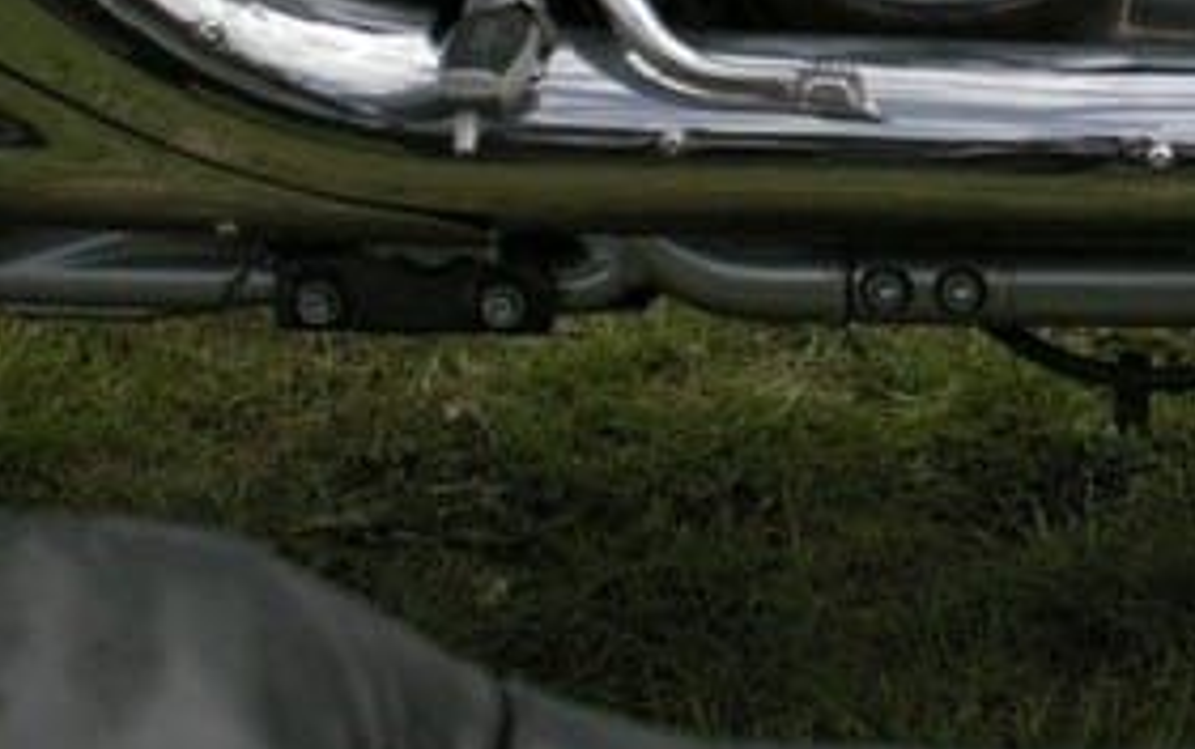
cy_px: -504
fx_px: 5801
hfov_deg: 11.6
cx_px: 1289
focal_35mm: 178
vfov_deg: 7.2
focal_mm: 32
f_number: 5
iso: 800
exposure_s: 1/3200
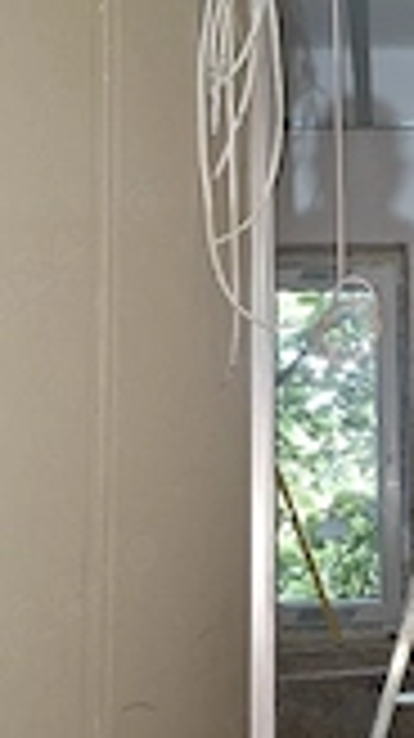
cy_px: 342
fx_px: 1193
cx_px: 454
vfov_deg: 34.4
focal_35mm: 61
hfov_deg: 18.9
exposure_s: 1/33
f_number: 1.8
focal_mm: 5.54
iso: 320
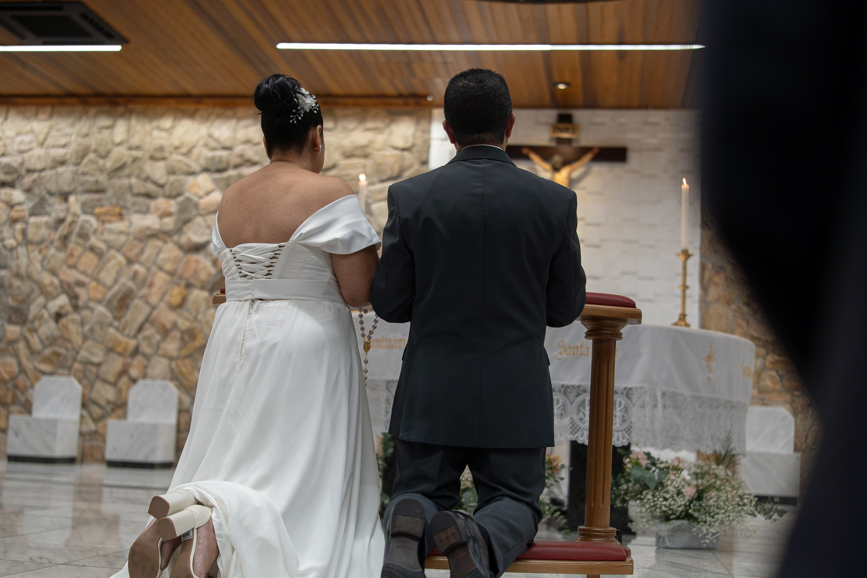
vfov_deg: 29.2
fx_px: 1108
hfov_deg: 42.7
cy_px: 325
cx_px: 434
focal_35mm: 46
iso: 125
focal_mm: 27
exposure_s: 1/160
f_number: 1.2
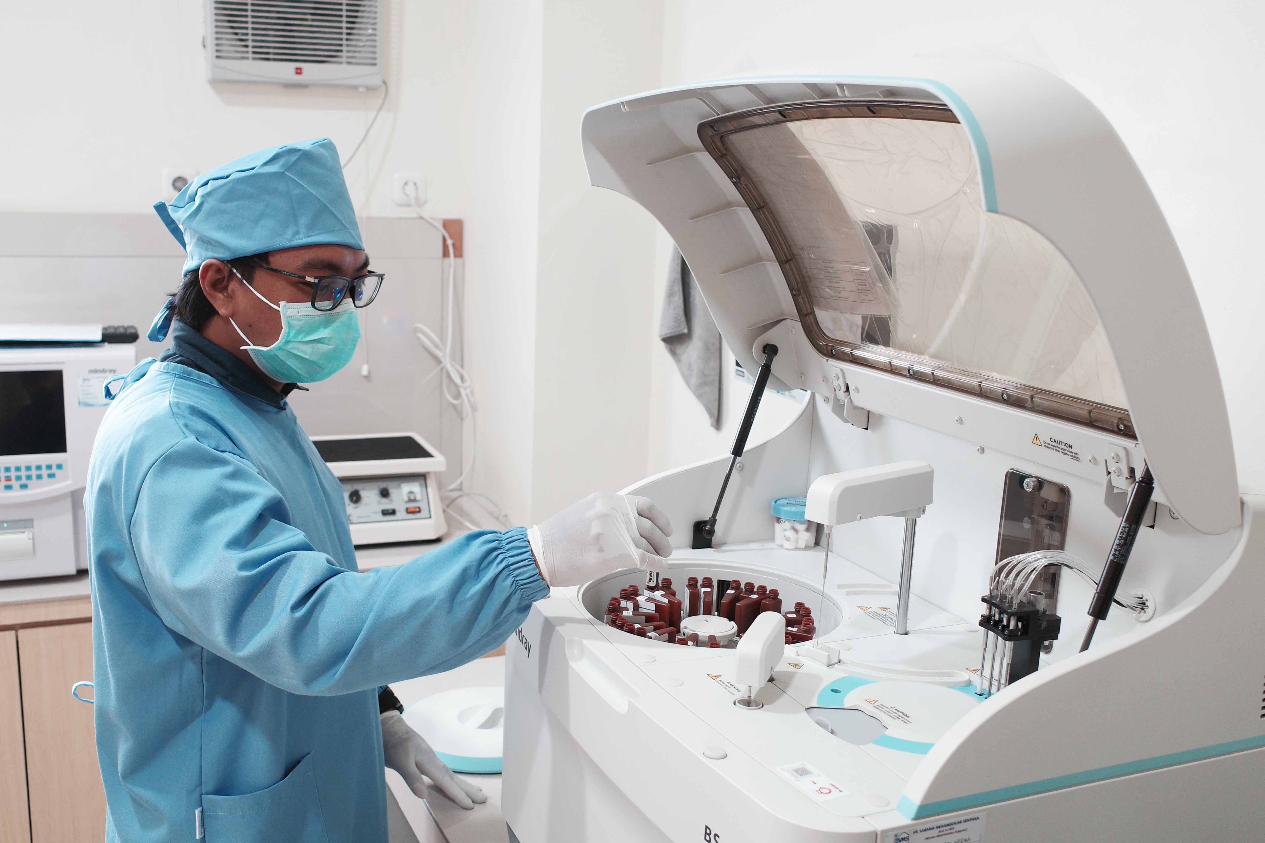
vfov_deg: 37.9
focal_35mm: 35
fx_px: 1230
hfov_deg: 54.4
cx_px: 632
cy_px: 422
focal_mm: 18.3
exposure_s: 1/25
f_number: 3.2
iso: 400
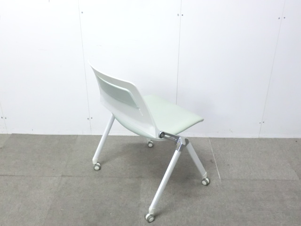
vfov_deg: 37.7
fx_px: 330
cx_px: 150
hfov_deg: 49.0
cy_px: 113
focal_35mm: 38
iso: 800
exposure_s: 1/30
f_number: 3.9
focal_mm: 6.9
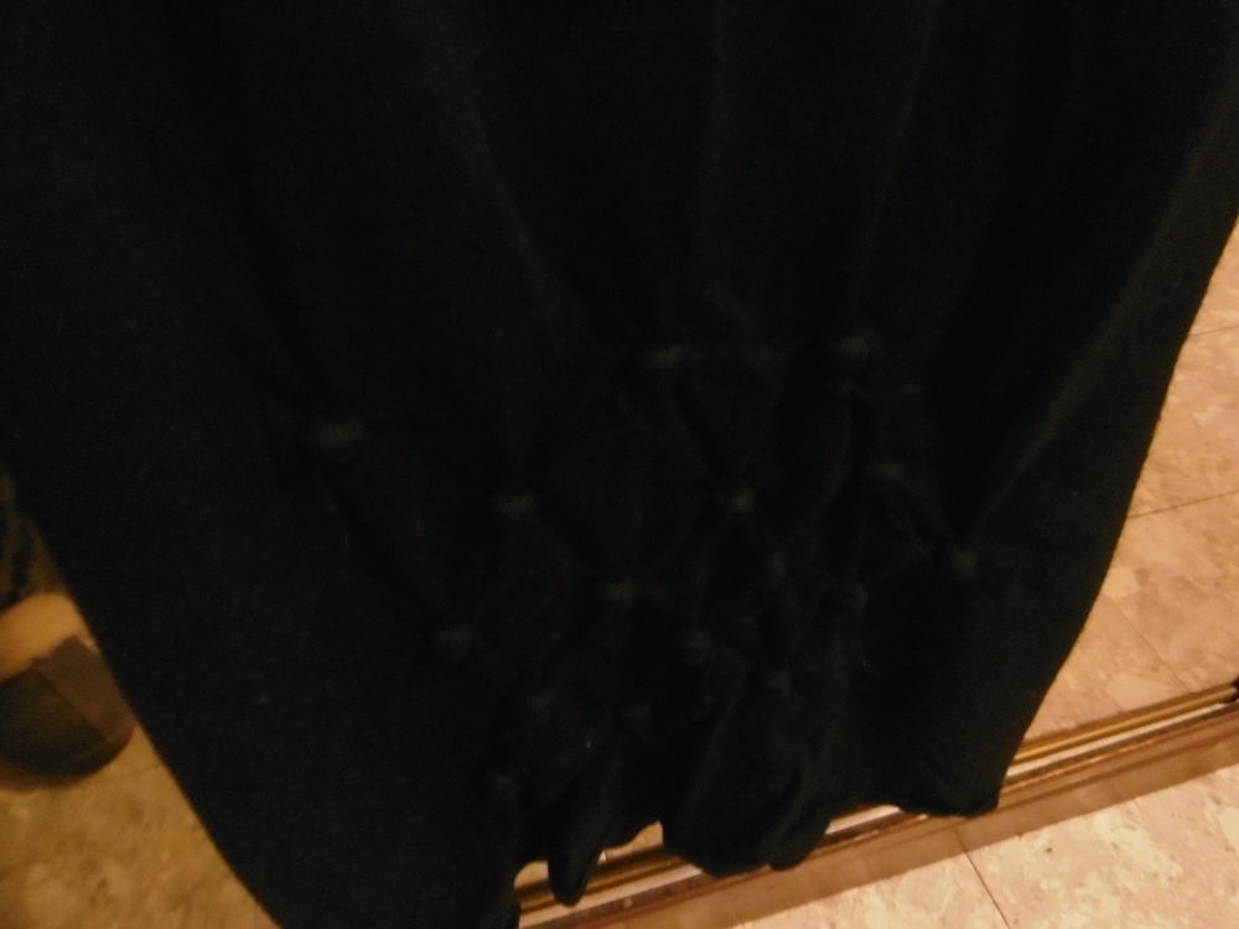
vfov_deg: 56.8
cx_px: 620
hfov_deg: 71.6
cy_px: 464
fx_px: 859
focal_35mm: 24
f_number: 3.1
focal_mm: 4.3
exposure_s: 1/2.5
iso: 800
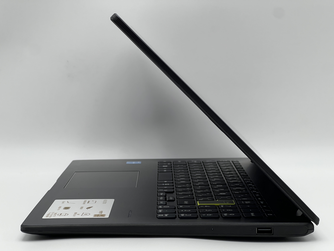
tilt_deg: -5.3
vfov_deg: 19.1
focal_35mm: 77
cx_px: 167
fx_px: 743
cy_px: 126
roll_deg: +0.2
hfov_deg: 25.3
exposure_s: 1/139
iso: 100
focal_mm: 9
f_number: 2.8
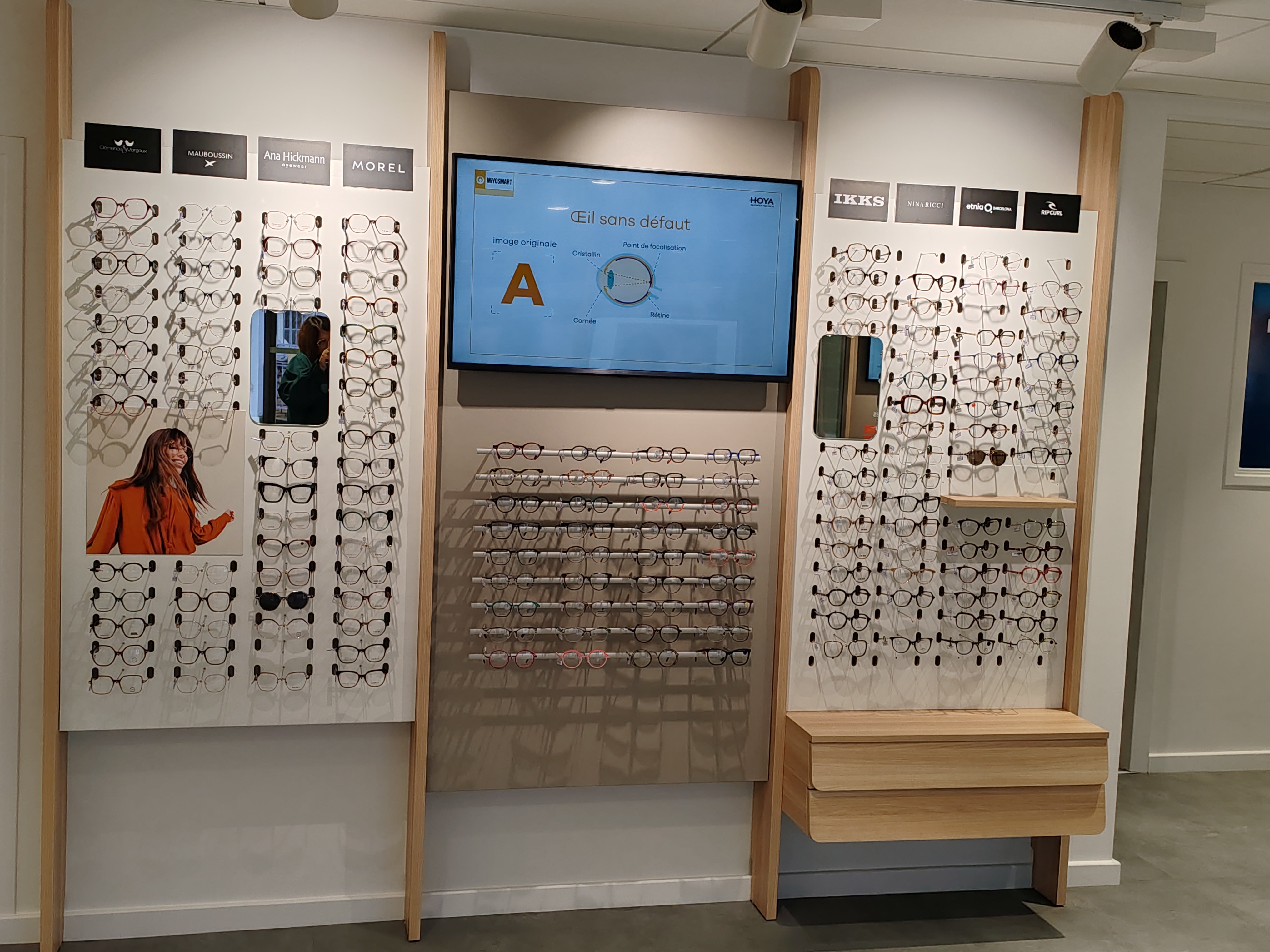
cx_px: 635
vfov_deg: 37.7
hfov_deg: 49.0
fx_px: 1394
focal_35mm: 38
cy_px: 476
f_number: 1.9
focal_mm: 6.12
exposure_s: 1/120
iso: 50
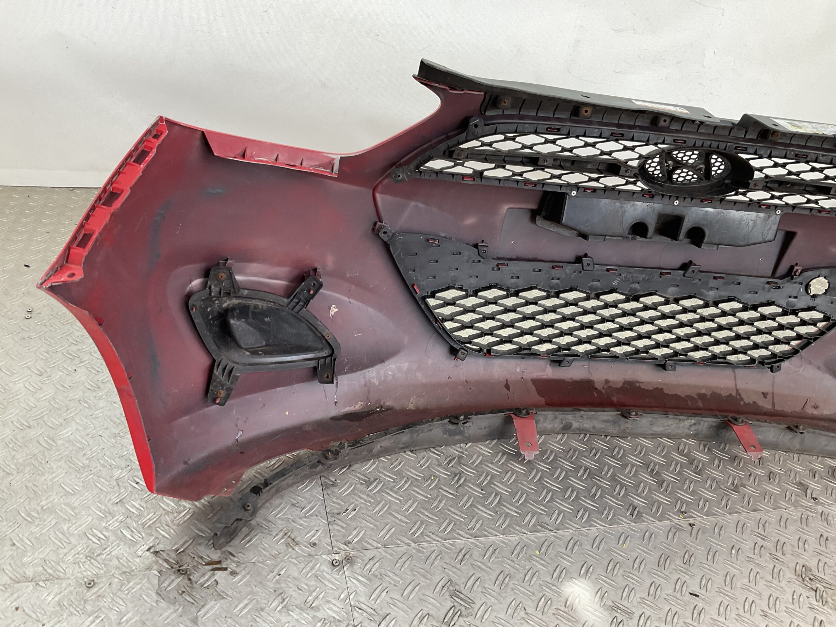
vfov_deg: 48.2
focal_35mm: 29
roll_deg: -12.9
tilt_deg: -31.8
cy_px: 314
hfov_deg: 61.7
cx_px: 418
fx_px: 700
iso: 32
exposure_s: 1/120
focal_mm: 3
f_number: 1.8
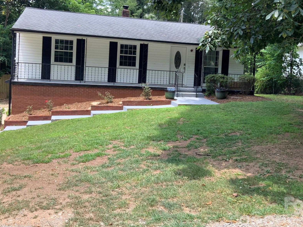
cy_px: 86
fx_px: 333
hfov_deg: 49.0
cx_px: 148
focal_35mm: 38
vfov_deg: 37.5
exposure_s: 1/353
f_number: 1.8
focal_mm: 3
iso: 16
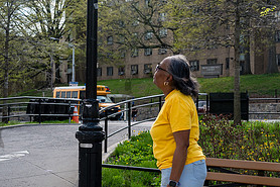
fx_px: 567
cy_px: 82
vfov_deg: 18.6
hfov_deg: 27.7
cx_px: 127
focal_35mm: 73
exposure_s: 1/400
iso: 100
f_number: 4.5
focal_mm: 35
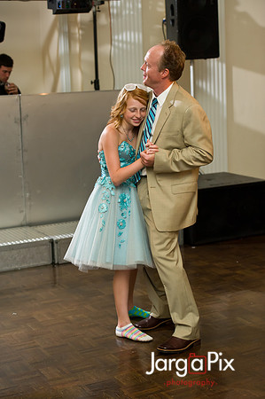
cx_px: 132
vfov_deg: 28.9
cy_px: 200
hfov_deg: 19.4
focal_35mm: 70
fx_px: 775
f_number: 3.2
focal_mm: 70
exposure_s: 1/125
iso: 1600
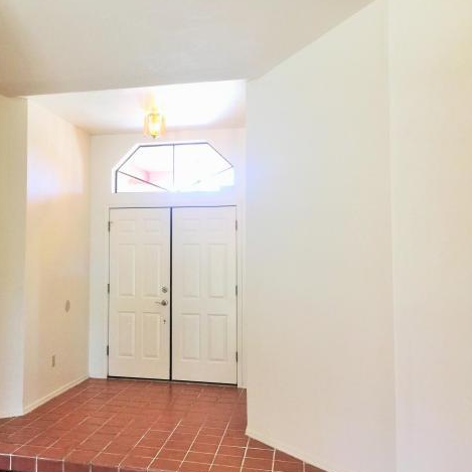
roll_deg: -1.4
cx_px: 151
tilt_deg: +3.7
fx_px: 540
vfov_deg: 47.2
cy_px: 235
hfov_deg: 46.4
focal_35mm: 35
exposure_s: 1/30
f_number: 2.2
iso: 50
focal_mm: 4.15
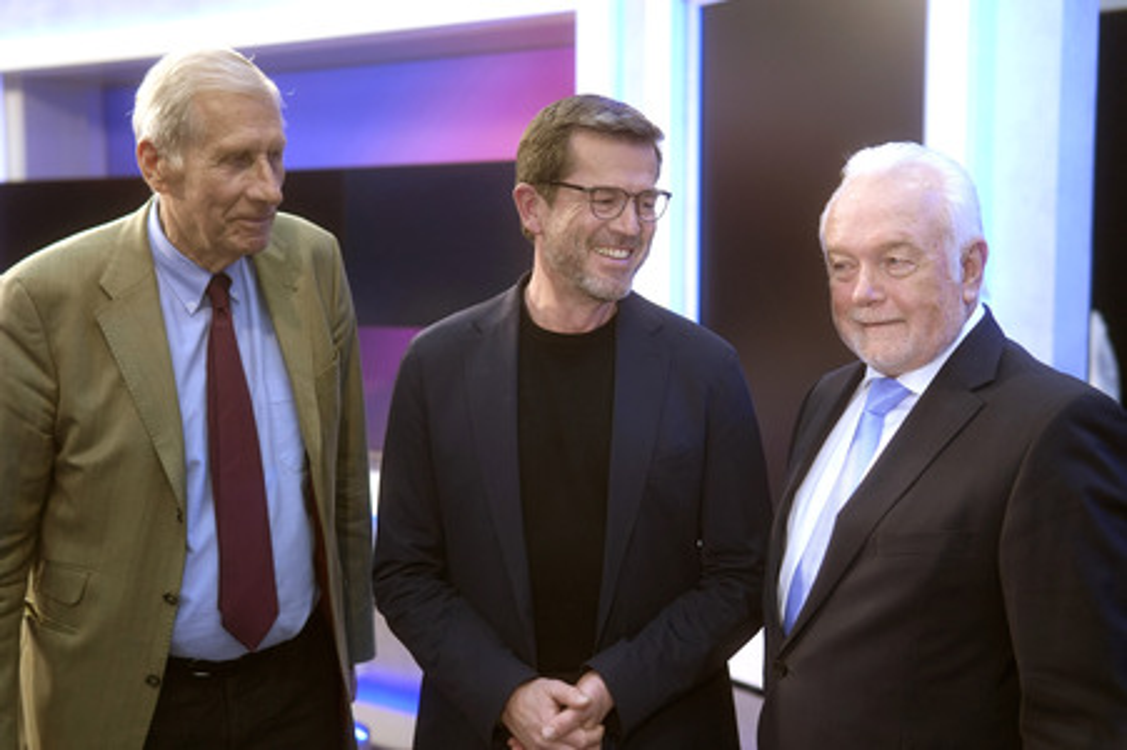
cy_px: 375
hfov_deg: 43.6
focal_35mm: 45
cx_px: 564
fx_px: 1408
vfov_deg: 29.8
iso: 640
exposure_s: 1/125
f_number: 2.2
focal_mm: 30
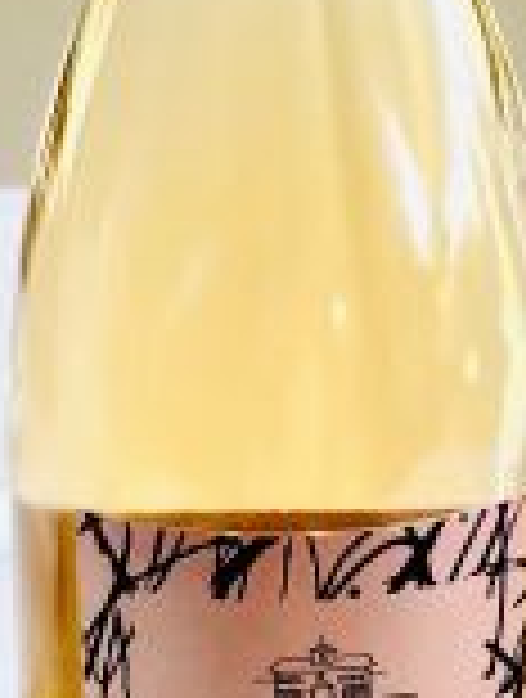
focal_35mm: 136
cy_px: 682
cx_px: 279
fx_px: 2744
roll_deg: +0.6
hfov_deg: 10.9
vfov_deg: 14.3
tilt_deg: -23.6
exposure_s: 1/807
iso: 32
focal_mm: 4.2
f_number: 1.6
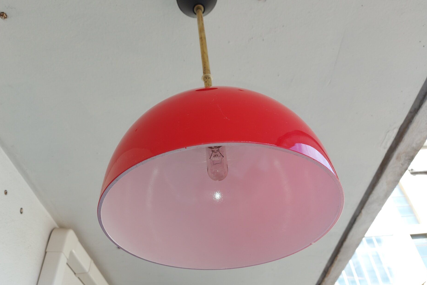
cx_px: 203
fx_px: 320
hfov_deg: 67.3
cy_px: 152
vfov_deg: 47.9
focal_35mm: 27
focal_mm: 5.23
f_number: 1.8
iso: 32
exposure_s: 1/193
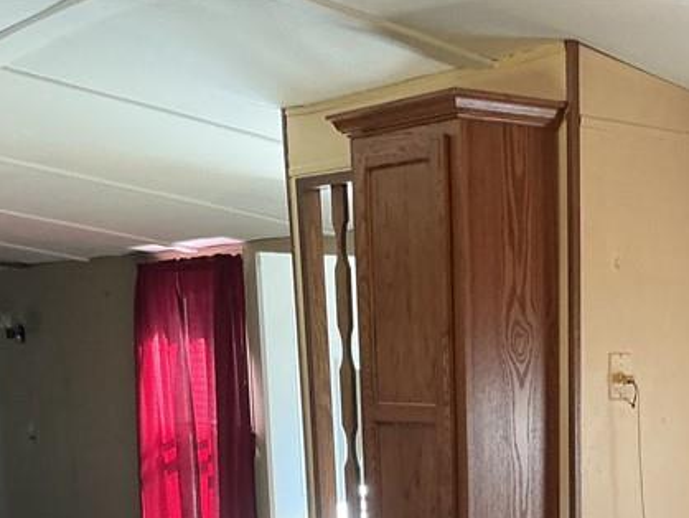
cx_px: 541
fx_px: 1414
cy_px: 629
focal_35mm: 71
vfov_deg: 19.5
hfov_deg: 26.9
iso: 125
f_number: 1.8
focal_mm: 3
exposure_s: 1/60
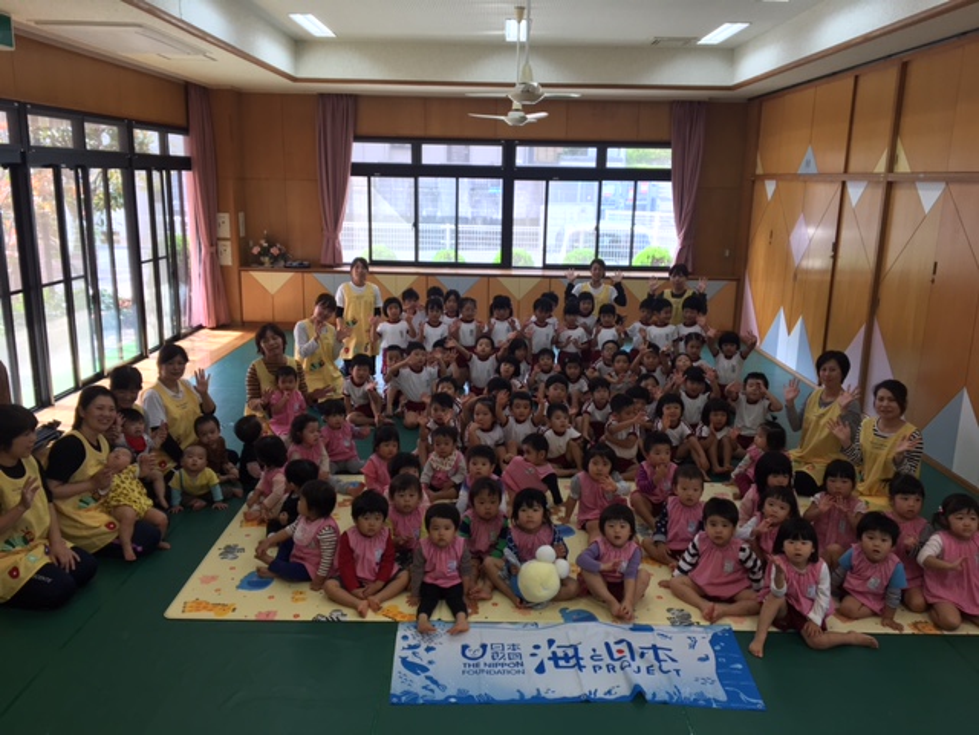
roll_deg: -1.3
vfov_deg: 48.2
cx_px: 490
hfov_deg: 61.7
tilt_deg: -12.0
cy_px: 368
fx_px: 820
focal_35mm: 29
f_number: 2.2
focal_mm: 4.15
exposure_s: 1/120
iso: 40
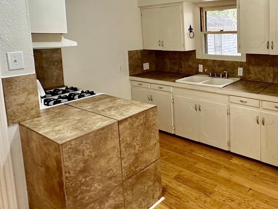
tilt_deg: -6.3
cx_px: 223
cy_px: 54
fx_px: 217
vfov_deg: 49.5
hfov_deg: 60.0
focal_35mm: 27
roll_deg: +0.8
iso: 500
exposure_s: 1/60
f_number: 2.2
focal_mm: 2.22
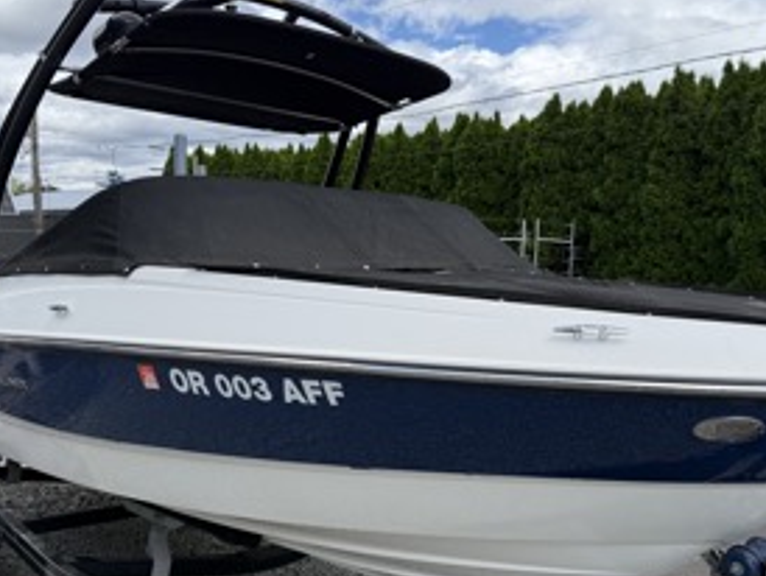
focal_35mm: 35
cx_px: 391
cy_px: 310
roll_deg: -1.8
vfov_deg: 40.7
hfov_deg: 52.6
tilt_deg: -4.7
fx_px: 775
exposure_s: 1/3953
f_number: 1.78
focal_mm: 6.76
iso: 80
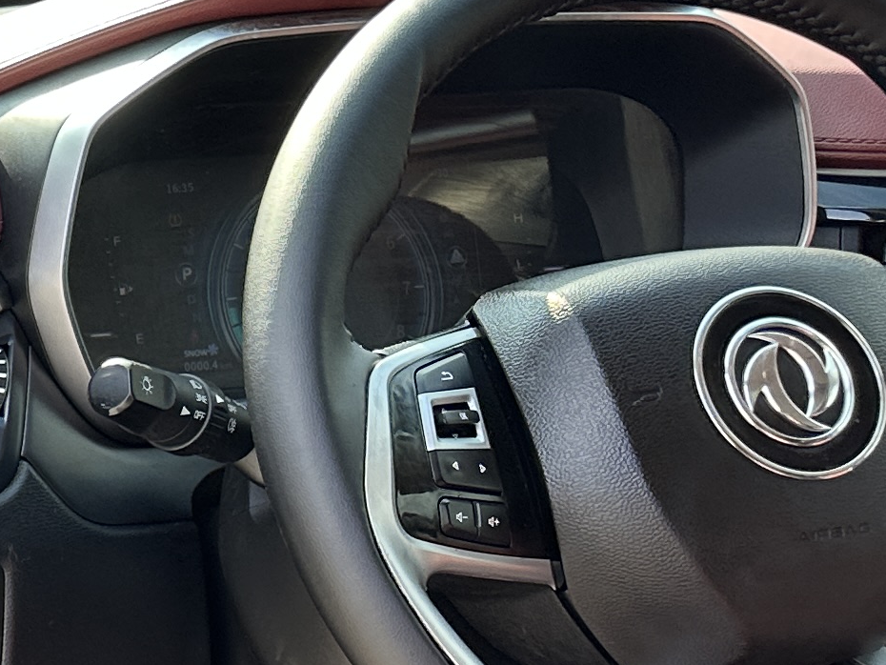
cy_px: 760
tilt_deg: -20.7
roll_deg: +1.2
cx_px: -903
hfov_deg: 15.2
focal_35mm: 104
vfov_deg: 13.9
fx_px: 2663
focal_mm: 6.86
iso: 80
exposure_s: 1/253
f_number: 1.78
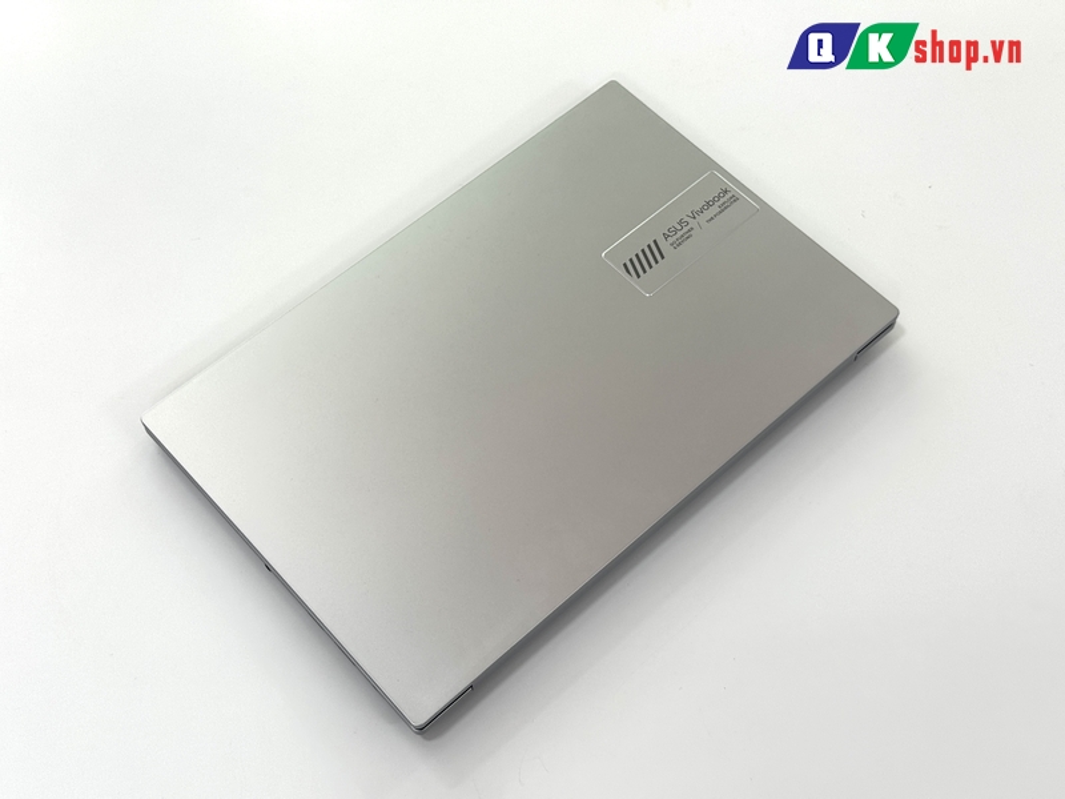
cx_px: 532
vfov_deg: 30.3
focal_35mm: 48
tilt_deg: -62.1
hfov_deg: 39.7
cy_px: 400
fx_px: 1477
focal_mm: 6.76
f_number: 1.78
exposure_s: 1/137
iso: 50
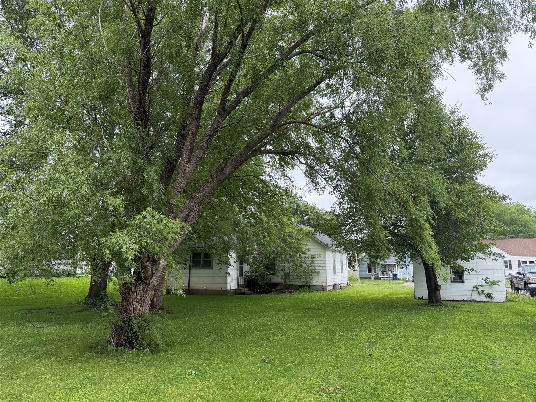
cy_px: 201
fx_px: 372
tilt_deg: +11.1
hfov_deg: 71.6
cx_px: 268
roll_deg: -0.7
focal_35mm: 24
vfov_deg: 56.8
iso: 100
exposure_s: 1/888
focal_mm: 6.76
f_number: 1.78
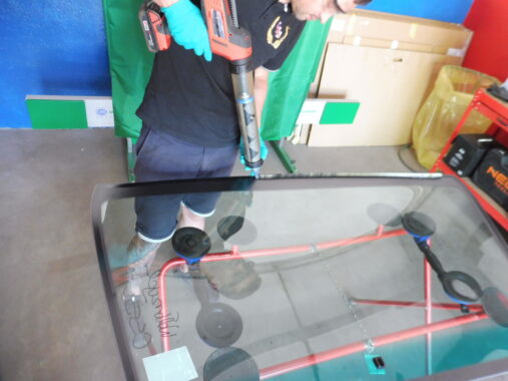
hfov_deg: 71.6
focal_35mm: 24
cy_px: 190
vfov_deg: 56.8
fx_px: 352
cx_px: 254
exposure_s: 1/20
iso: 400
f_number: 3.3
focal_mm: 4.3
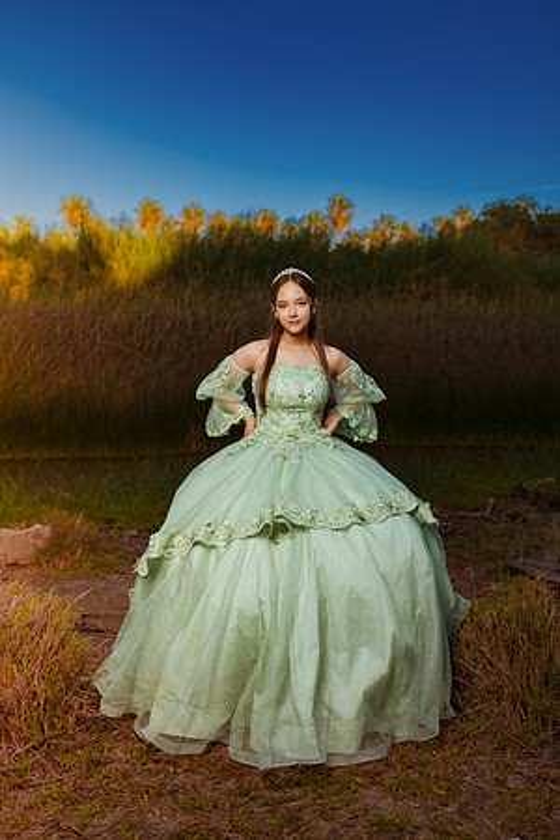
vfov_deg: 54.4
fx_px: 817
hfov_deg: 37.9
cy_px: 420
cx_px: 280
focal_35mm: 35
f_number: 2.8
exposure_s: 1/640
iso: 50
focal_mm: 35
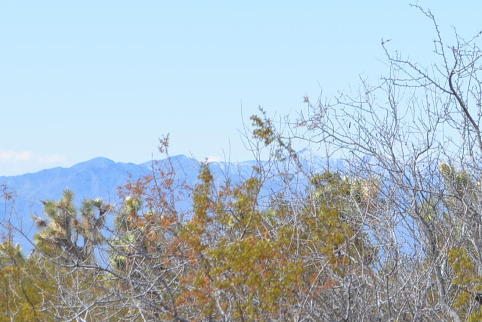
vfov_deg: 4.6
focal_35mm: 298
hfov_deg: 6.8
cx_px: 699
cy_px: 105
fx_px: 3990
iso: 100
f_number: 8
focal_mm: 55
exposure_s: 1/200
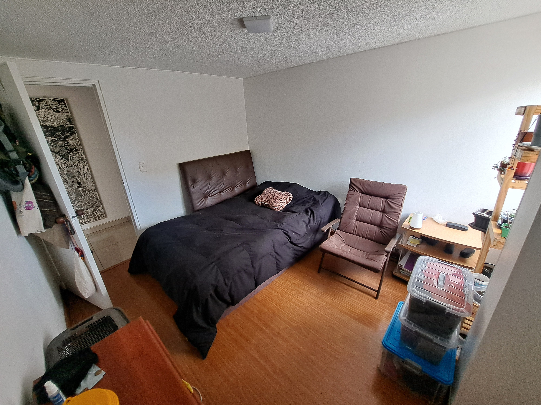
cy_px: 202
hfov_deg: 106.2
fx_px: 203
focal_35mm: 13
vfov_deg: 89.9
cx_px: 270
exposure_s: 1/40
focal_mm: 1.74
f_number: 2.2
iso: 50
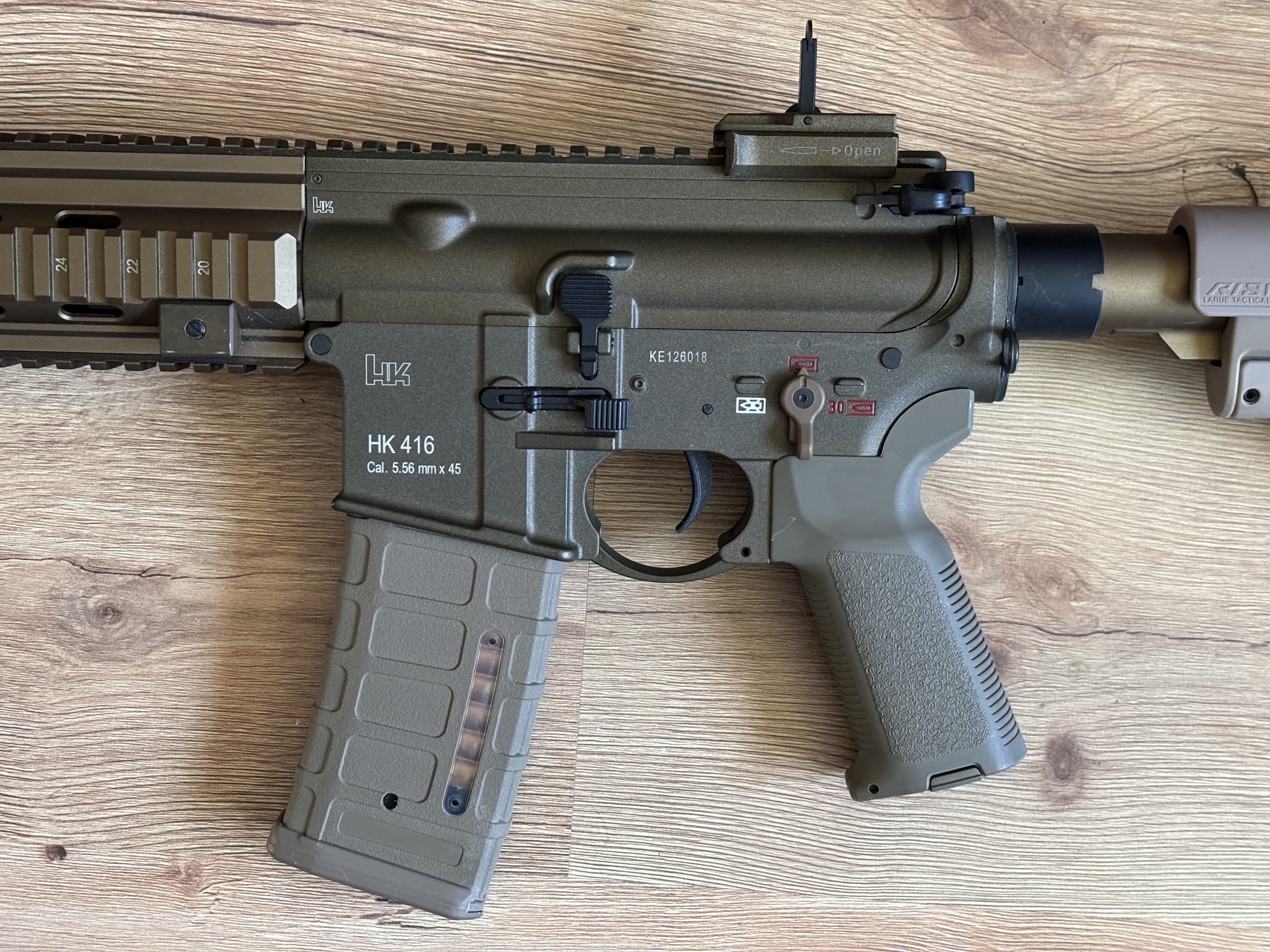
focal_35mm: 52
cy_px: 476
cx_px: 635
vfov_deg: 28.0
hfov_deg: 36.8
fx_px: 1908
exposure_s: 1/36
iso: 320
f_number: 1.6
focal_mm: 5.96
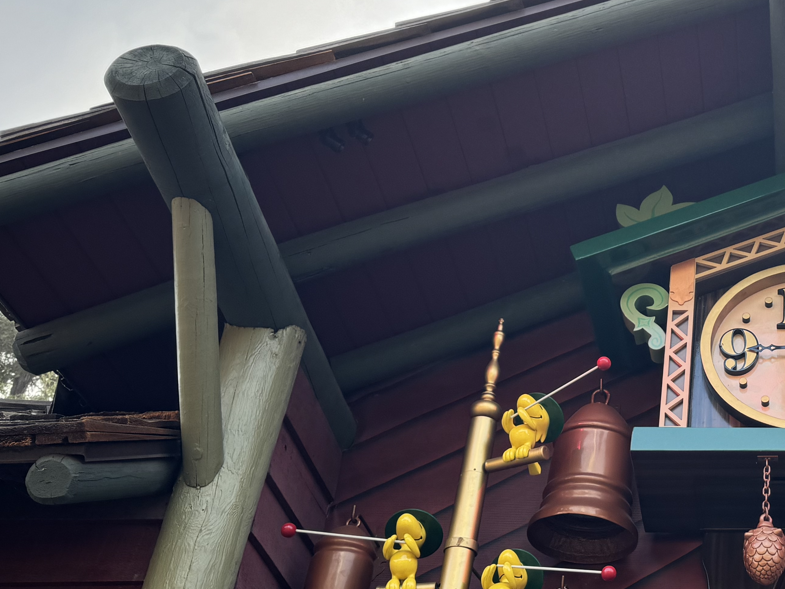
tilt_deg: +36.9
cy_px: 360
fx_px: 1202
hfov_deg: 32.9
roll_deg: +0.7
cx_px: 804
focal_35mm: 53
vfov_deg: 27.4
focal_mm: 6.76
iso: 80
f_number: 1.78
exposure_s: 1/402
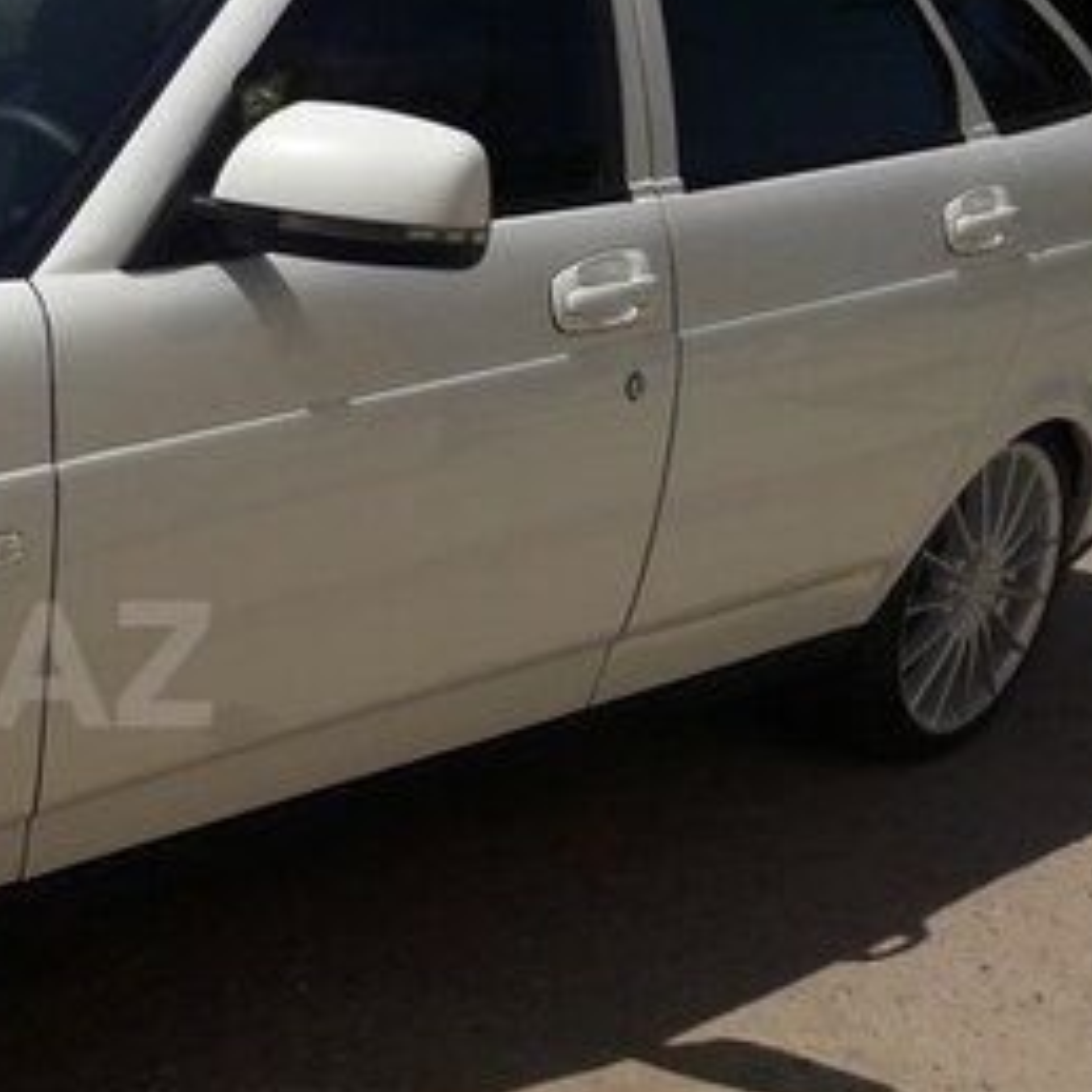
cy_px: 664
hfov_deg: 24.7
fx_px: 2248
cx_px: -219
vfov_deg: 27.2
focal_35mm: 63
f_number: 1.9
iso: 40
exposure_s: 1/3597
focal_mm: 3.7
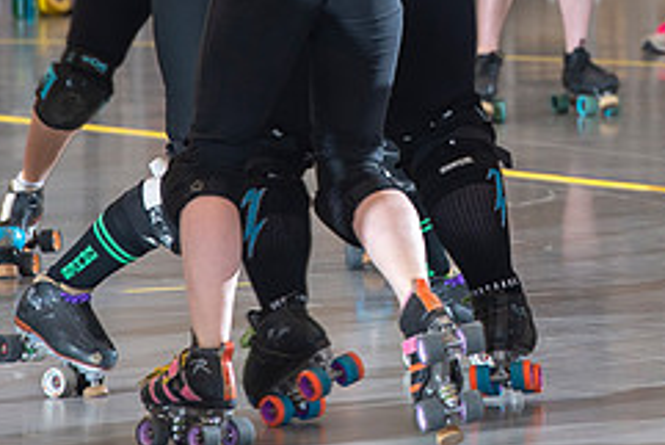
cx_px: 602
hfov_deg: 4.3
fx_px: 8909
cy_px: -48
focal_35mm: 482
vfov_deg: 2.9
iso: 640
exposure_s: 1/160
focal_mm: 200
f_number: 5.6
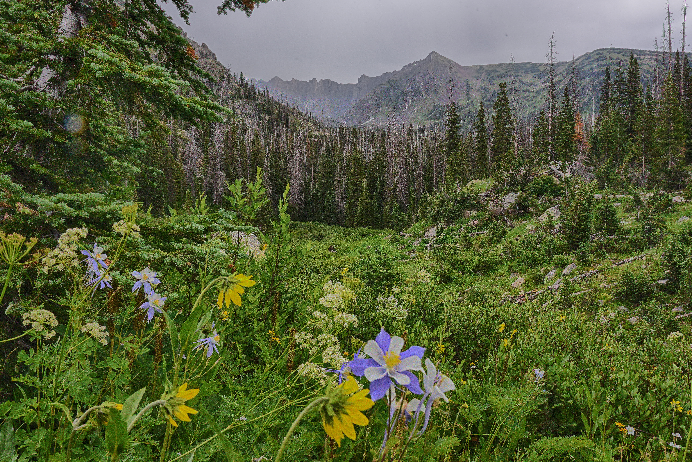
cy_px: 231
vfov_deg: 42.4
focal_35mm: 31
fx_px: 596
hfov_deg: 60.3
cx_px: 346
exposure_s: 1/30
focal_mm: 31
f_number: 22
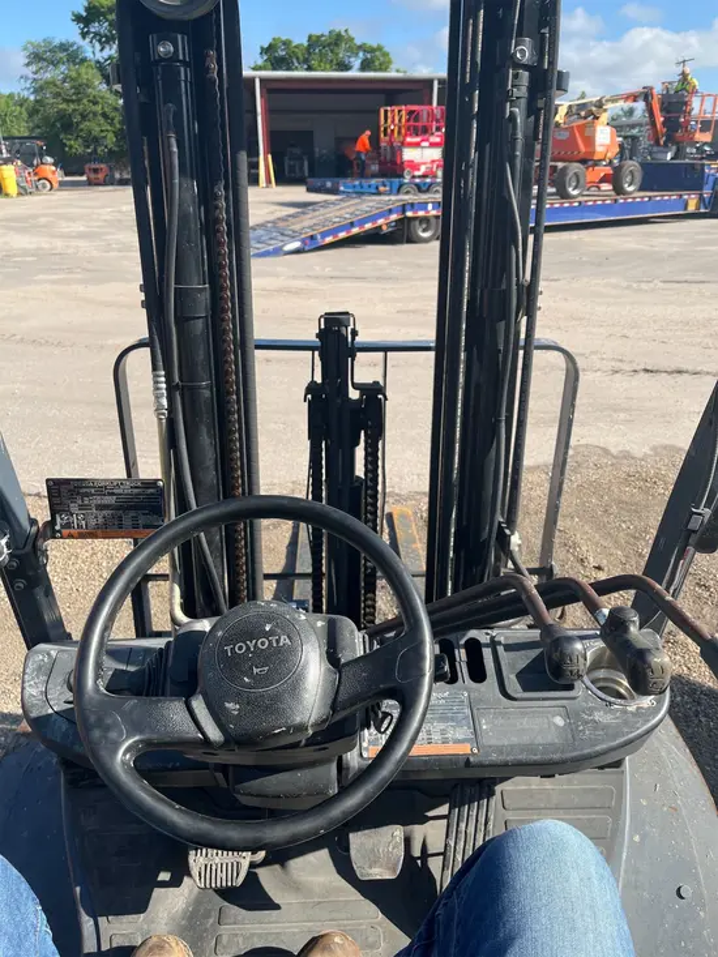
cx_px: 359
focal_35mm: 26
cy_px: 478
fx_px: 719
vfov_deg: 67.3
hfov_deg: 53.1
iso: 50
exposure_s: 1/1802
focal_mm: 5.1
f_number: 1.6
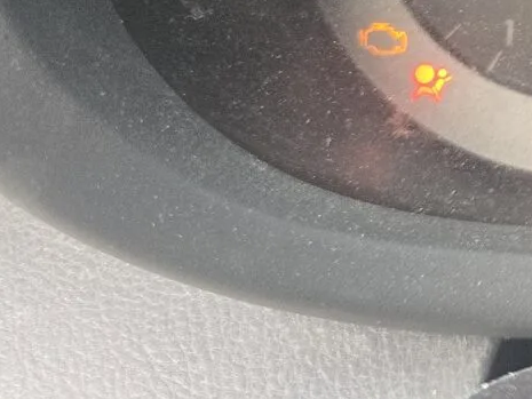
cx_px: 945
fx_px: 1460
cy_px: -169
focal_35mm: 95
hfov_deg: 17.1
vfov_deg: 14.7
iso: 160
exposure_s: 1/180
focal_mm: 6.3
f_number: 1.7
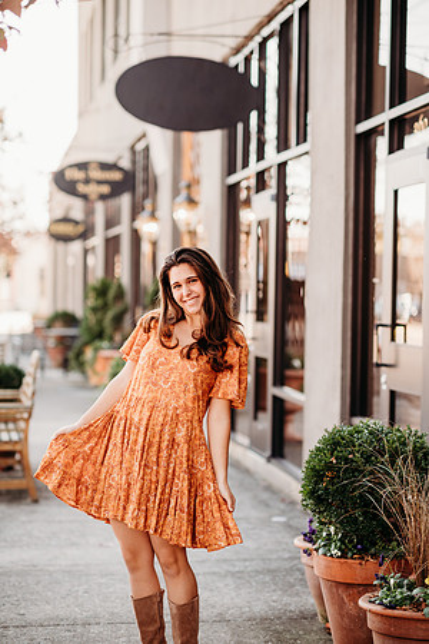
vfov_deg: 23.9
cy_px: 322
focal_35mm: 85
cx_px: 214
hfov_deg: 16.1
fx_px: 1519
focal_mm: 85
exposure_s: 1/250
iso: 100
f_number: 2.2
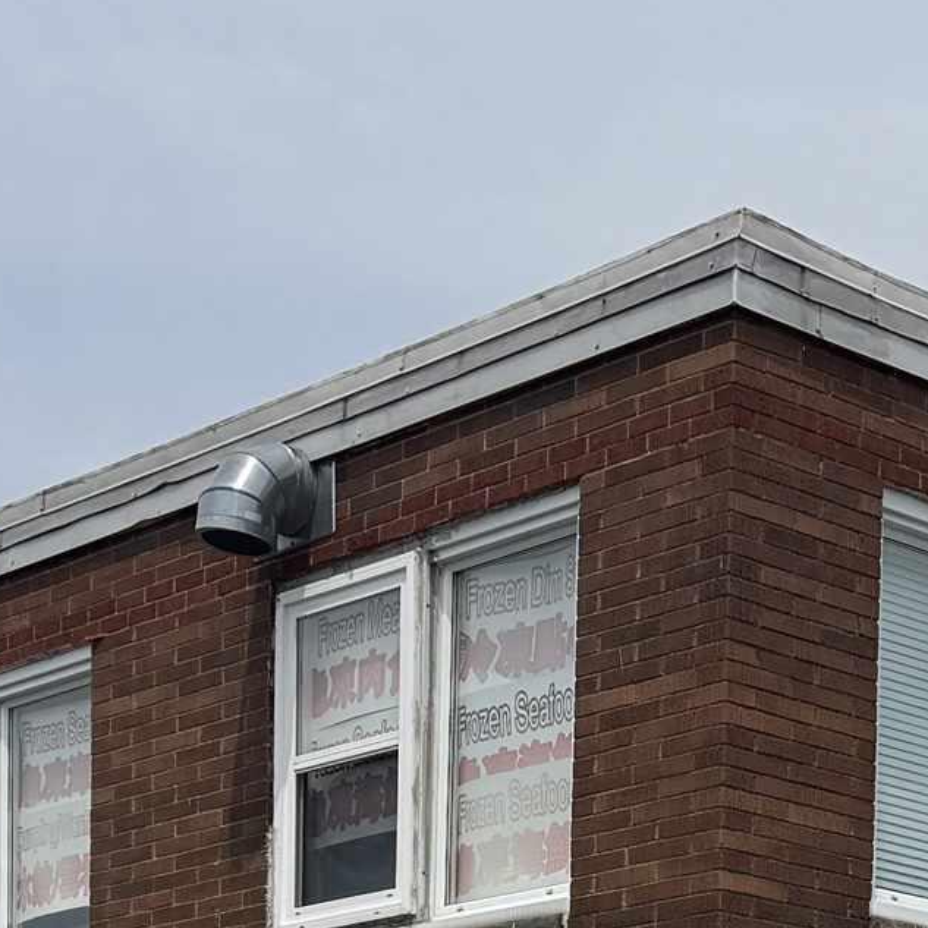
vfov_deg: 15.2
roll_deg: -1.5
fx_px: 3124
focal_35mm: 103
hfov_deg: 16.9
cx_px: 589
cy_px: 1517
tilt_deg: -1.0
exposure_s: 1/7937
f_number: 1.78
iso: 80
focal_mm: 6.76
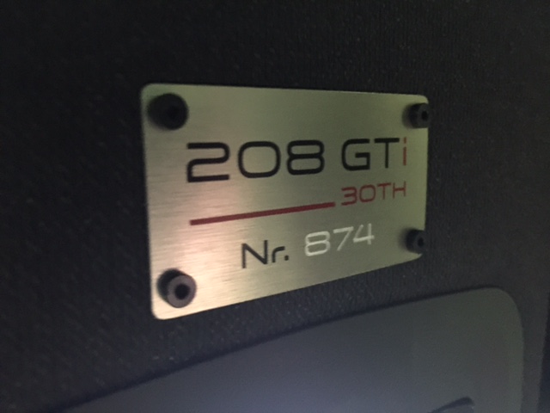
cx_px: 275
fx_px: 461
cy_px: 206
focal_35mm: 29
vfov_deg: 48.2
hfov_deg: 61.7
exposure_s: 1/4
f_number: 2.2
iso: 320
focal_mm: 4.15
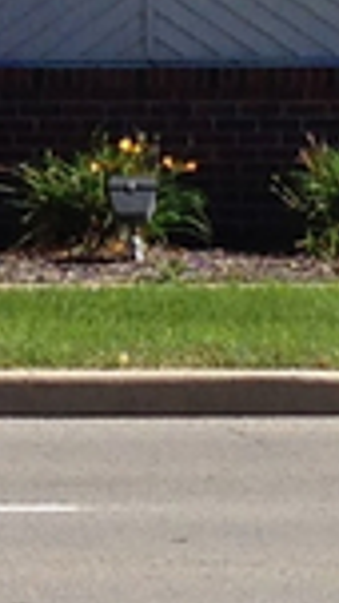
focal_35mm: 342
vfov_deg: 6.2
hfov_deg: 3.6
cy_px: -280
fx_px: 5462
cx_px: 171
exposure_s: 1/1178
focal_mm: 4.12
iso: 50
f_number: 2.4
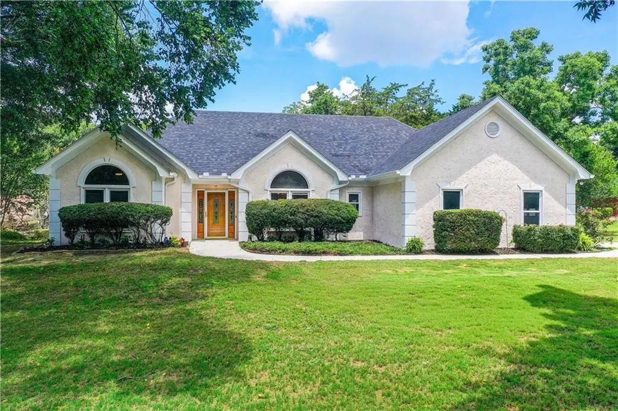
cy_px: 206
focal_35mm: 28
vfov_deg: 46.4
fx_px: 480
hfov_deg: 65.5
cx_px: 309
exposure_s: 1/320
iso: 100
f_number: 5
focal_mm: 10.3
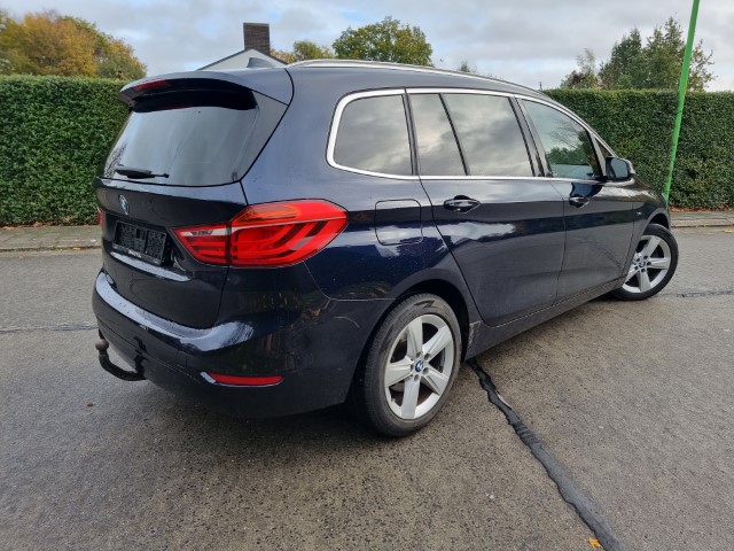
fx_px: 509
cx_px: 367
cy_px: 276
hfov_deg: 71.6
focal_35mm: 24
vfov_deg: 56.8
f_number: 1.8
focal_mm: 6.7
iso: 50
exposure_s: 1/151
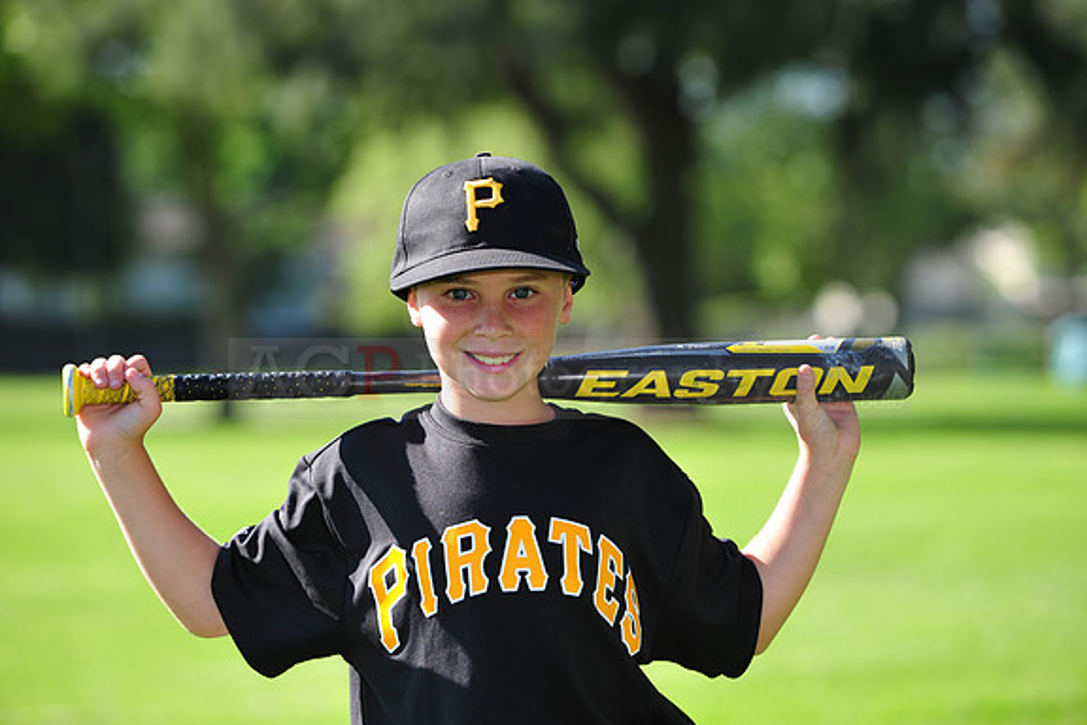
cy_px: 362
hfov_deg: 13.2
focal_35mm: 156
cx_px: 545
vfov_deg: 8.8
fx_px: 4710
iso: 200
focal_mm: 155
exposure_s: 1/400
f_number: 5
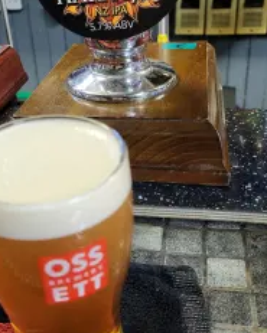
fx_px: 434
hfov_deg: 33.7
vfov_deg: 41.8
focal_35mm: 44
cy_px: 130
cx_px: 81
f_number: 1.8
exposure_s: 1/50
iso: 640
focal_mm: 5.4
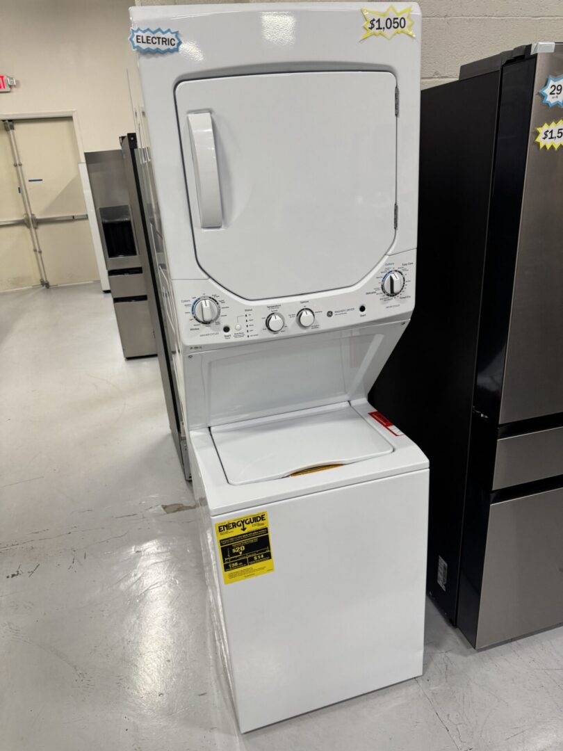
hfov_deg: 56.8
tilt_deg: -21.8
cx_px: 282
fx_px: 520
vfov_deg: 71.6
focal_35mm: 24
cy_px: 376
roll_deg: +3.0
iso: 160
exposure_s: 1/60
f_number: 1.78
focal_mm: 6.76
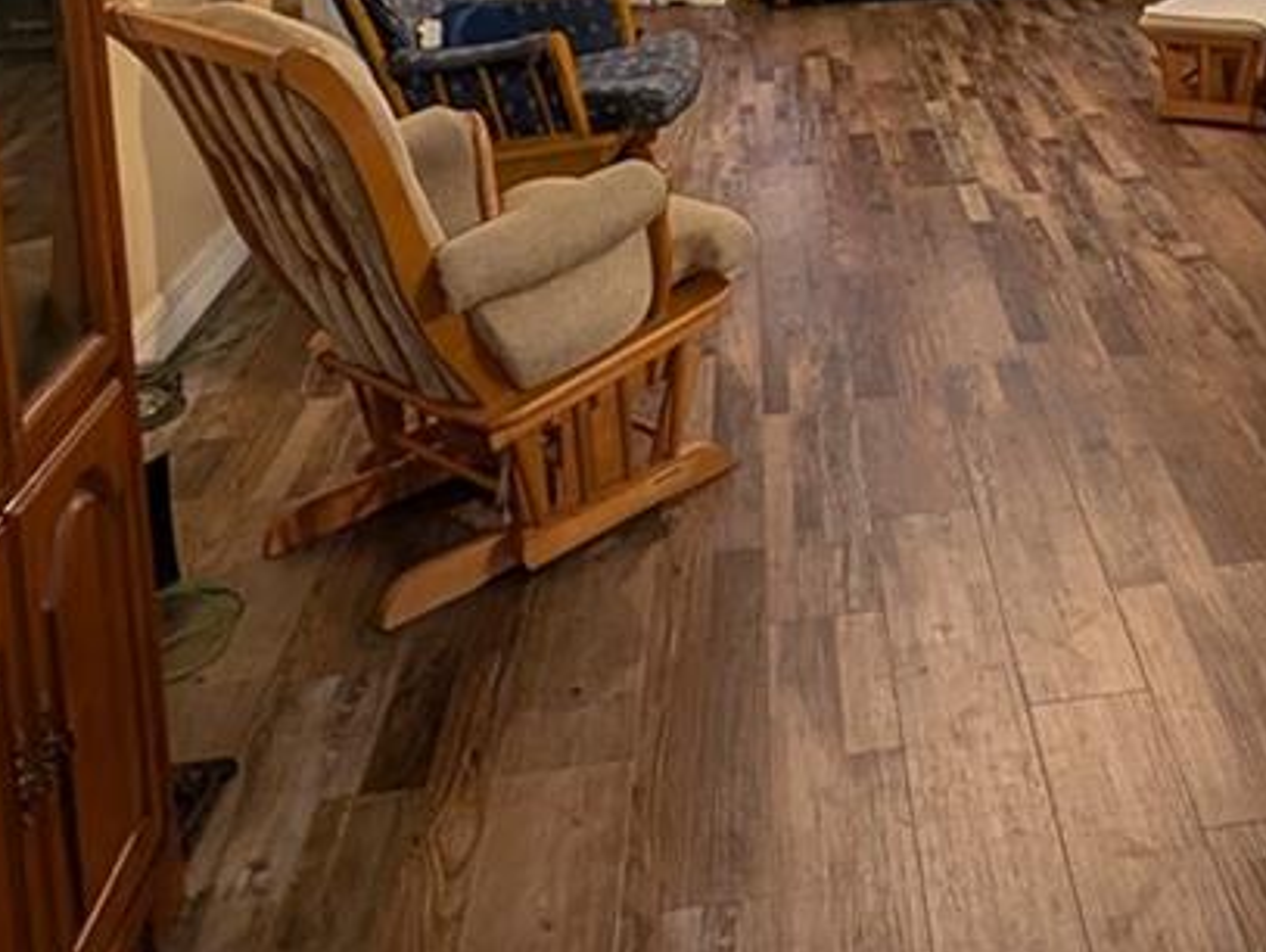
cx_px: 1089
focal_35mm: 47
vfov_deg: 27.6
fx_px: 1720
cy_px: -159
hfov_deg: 38.2
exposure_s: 1/24
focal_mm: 2.23
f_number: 1.95
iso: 108
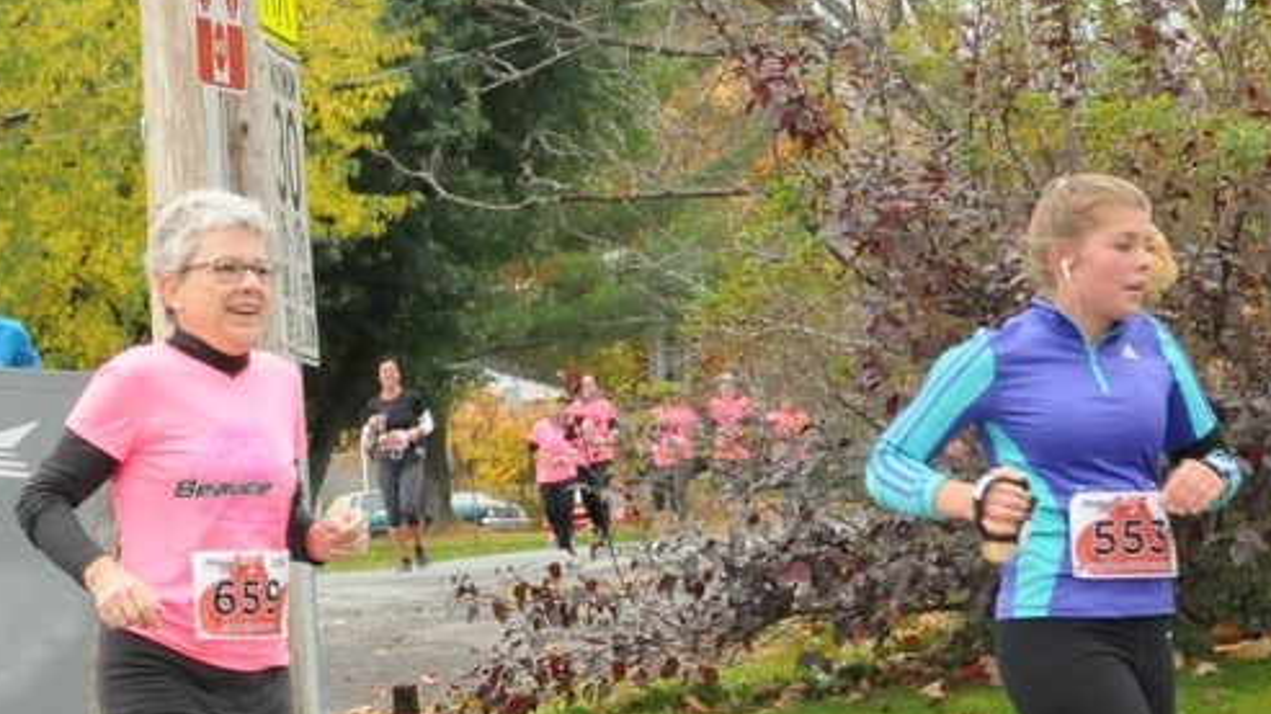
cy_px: 675
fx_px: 7244
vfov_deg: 5.6
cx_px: 124
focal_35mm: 215
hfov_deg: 10.0
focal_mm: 66
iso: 2500
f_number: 10
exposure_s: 1/400
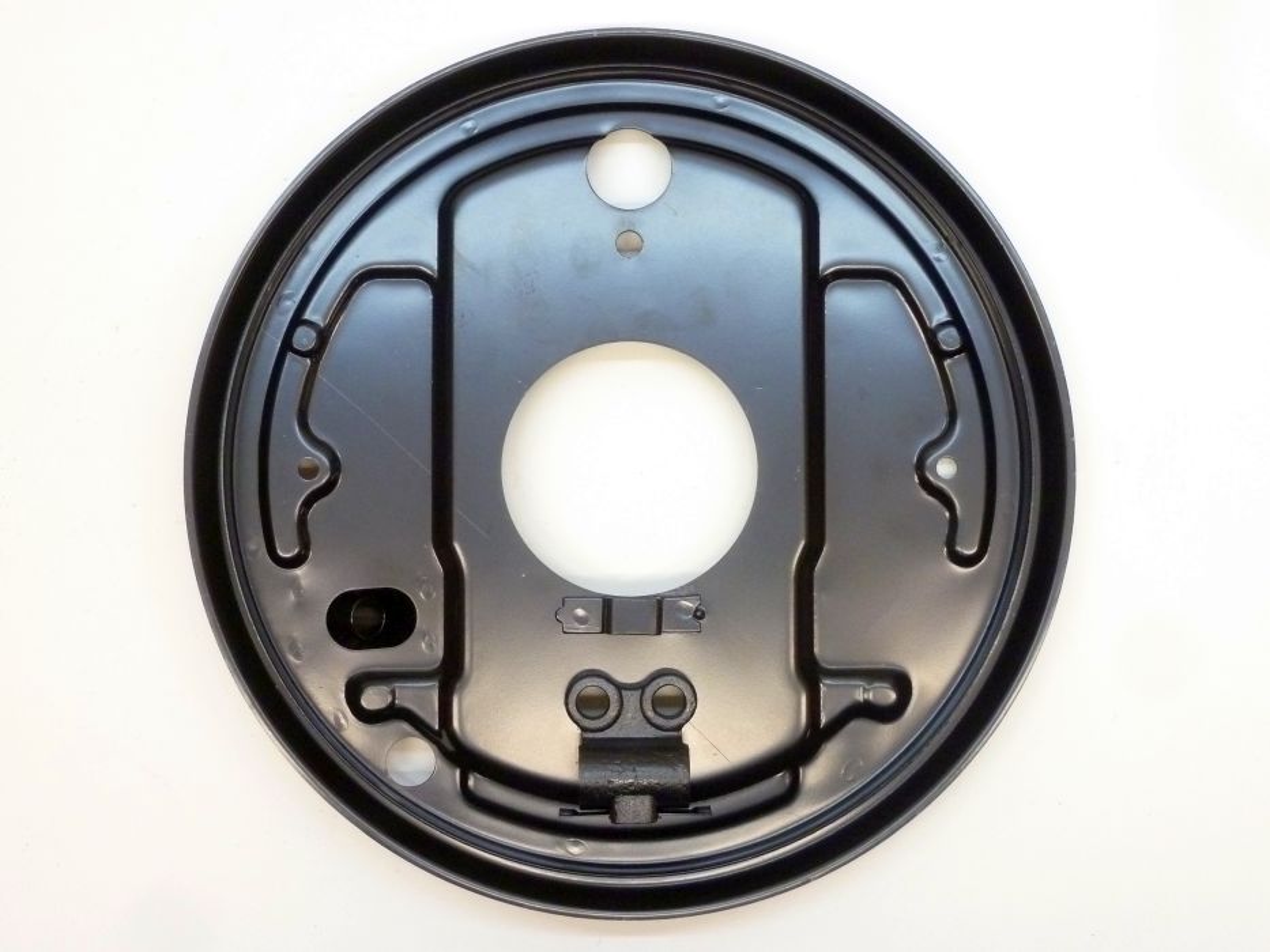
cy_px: 476
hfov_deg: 39.7
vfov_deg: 30.3
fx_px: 1761
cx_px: 635
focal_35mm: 48
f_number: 3.8
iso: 400
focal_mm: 7.9
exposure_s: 1/25
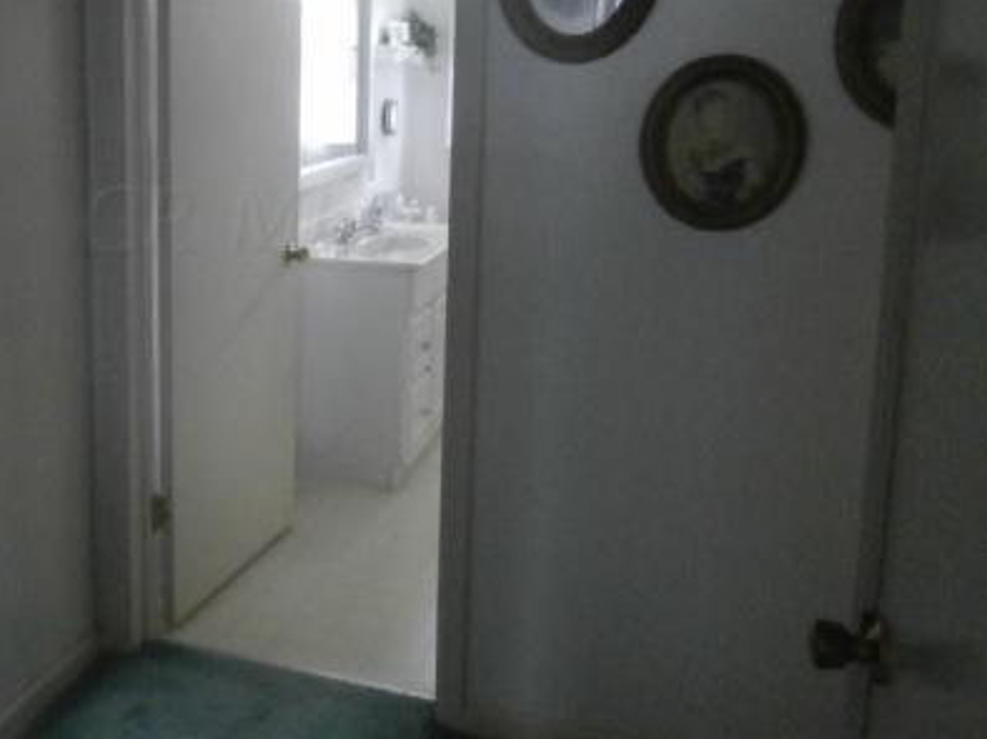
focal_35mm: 39
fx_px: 1111
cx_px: 238
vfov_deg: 36.2
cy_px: 218
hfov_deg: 46.1
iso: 800
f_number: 3
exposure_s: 1/20
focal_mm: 4.2
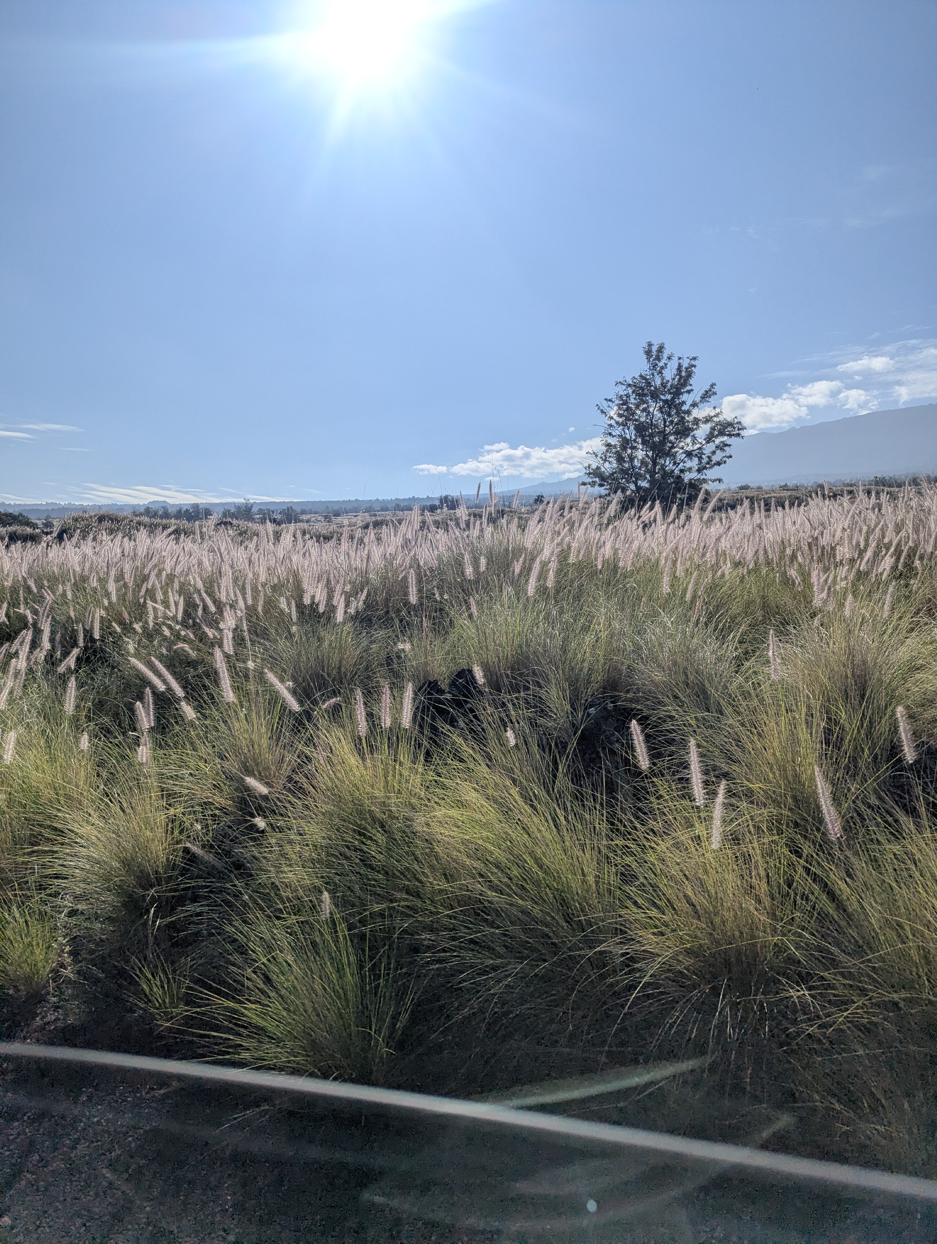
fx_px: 864
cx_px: 468
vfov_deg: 71.5
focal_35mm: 24
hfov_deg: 56.9
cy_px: 622
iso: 42
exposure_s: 1/16129
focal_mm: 6.81
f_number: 1.85
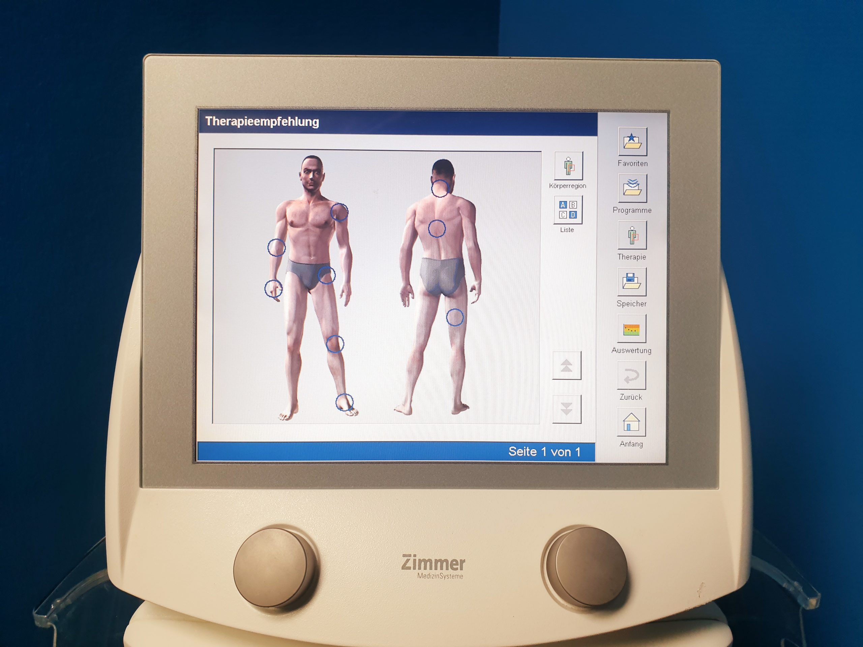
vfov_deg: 53.1
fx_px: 648
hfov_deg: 67.3
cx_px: 432
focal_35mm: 26
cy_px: 324
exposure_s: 1/50
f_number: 2.4
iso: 64
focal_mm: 4.3
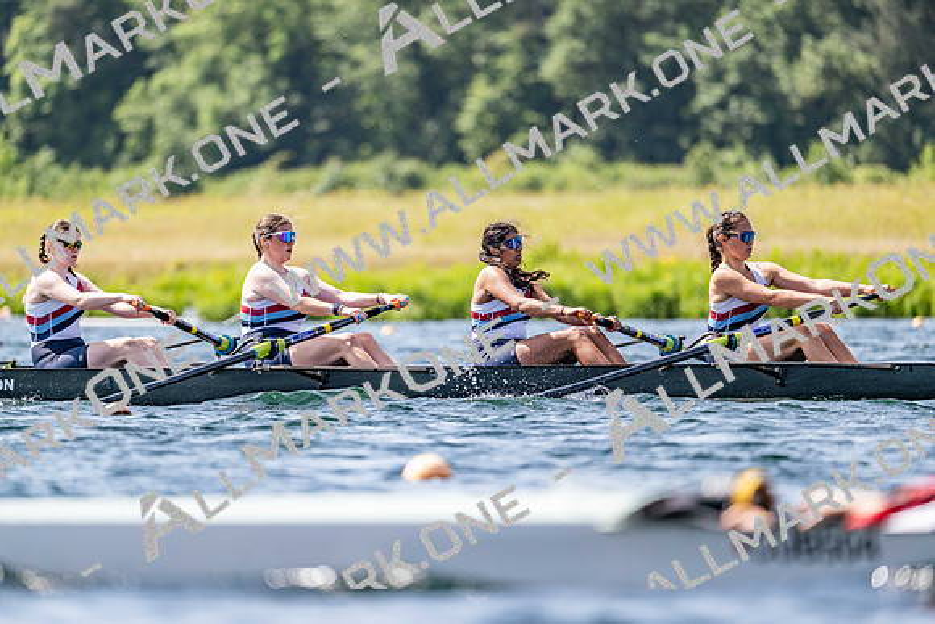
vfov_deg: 3.4
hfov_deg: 5.2
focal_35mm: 400
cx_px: 468
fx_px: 10391
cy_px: 312
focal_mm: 400
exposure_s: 1/2500
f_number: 4.5
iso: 360
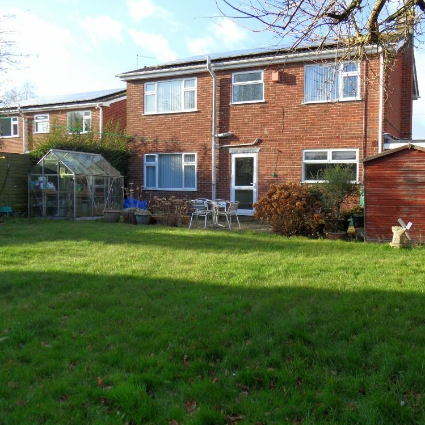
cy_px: 209
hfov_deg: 54.8
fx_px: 403
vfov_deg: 55.6
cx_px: 274
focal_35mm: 29
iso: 80
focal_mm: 3.9
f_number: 3.2
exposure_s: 1/250
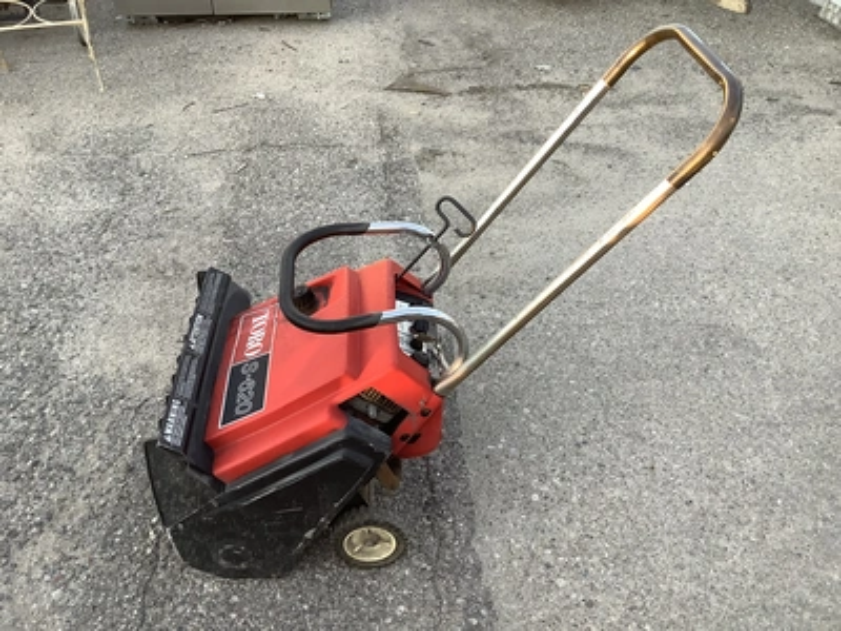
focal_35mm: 31
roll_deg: -1.1
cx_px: 420
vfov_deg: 45.4
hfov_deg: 58.4
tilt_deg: -39.5
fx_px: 753
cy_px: 316
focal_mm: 3.3
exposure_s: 1/100
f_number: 2.4
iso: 80
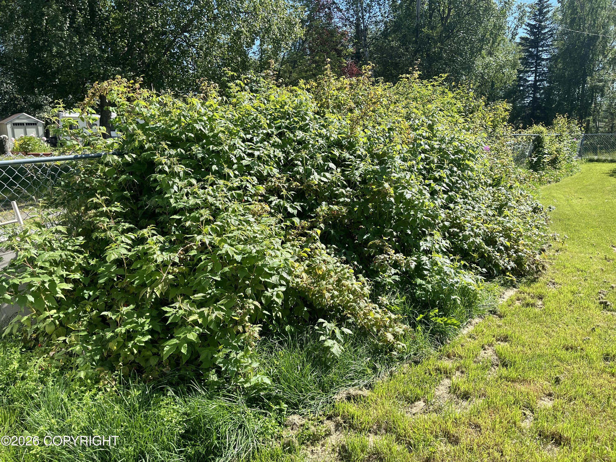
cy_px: 231
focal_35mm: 26
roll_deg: +1.7
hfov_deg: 67.3
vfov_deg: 53.1
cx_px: 308
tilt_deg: -12.6
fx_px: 463
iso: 50
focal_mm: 5.1
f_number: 1.6
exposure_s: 1/1600
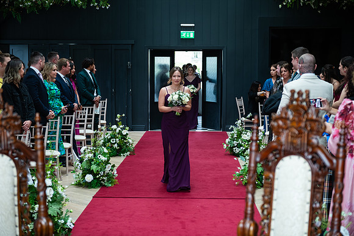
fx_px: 688
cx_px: 177
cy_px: 118
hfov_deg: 28.8
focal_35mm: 70
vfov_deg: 19.5
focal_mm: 70
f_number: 3.5
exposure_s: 1/200
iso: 400
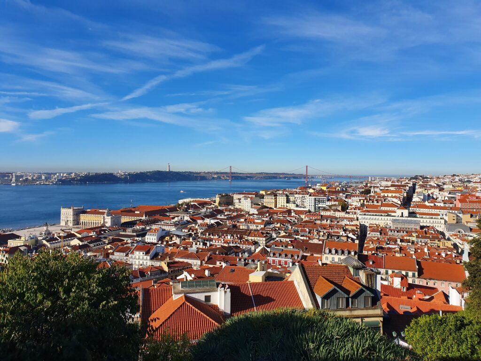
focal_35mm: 26
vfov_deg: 53.1
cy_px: 180
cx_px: 240
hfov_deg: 67.3
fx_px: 361
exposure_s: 1/1964
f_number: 2.4
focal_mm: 4.32
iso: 50
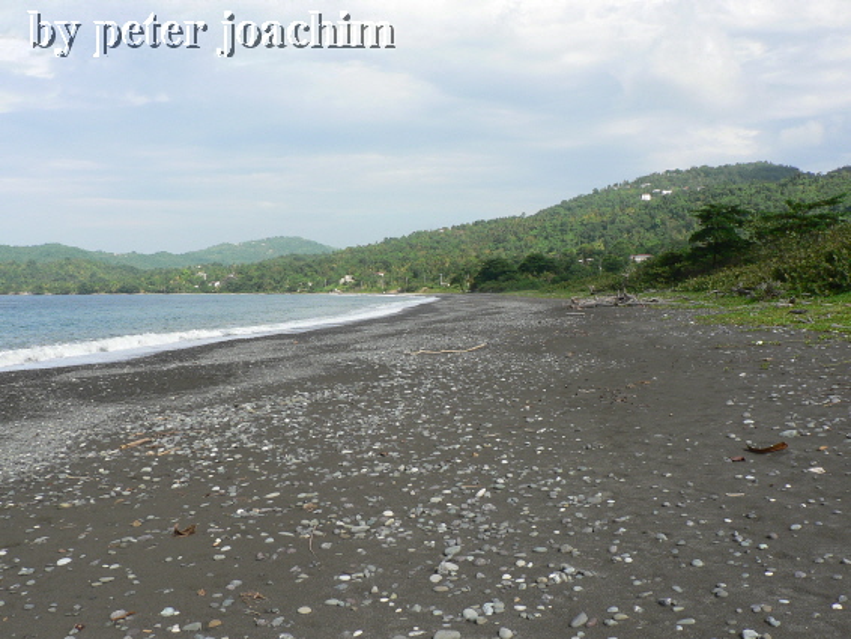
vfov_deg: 40.7
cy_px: 320
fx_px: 861
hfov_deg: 52.6
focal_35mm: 35
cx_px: 426
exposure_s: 1/320
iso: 64
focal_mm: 6
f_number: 5
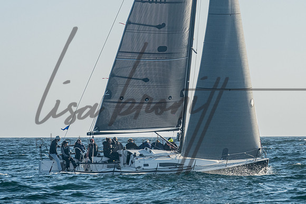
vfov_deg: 4.4
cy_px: 50
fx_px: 2678
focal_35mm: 315
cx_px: 155
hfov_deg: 6.5
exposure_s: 1/1250
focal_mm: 160
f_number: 6.3
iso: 400
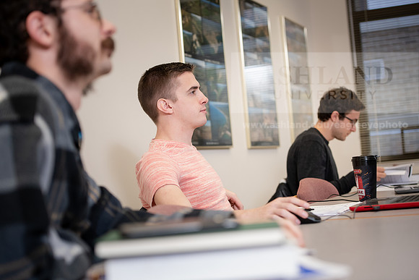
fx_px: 815
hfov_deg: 28.8
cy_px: 140
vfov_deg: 19.5
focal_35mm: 70
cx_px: 210
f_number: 3.5
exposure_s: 1/200
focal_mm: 70
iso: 800
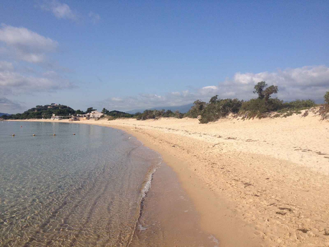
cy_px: 124
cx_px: 164
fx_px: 333
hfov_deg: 52.6
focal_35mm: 35
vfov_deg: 40.7
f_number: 2.4
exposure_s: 1/2632
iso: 64
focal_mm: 4.28
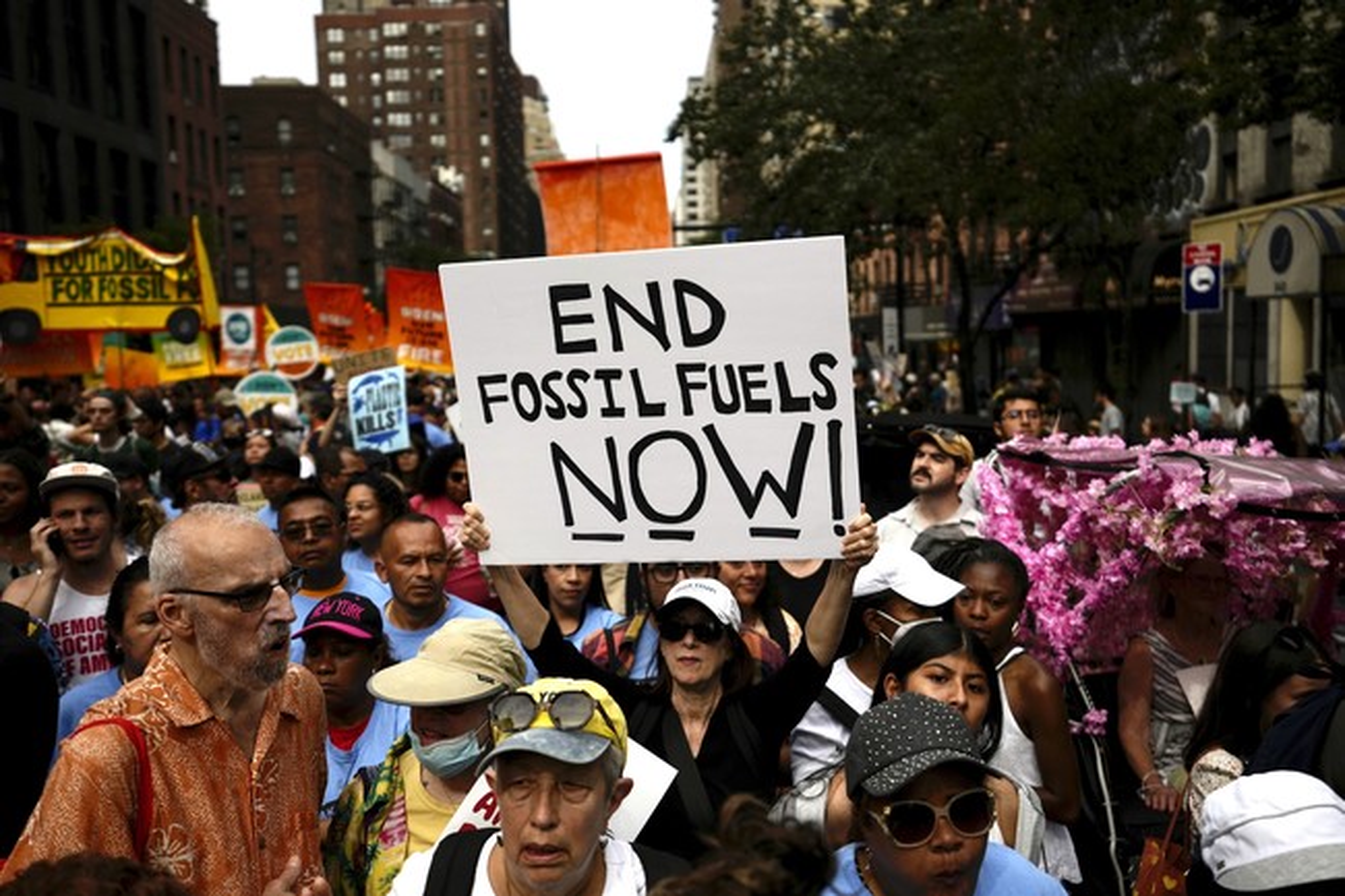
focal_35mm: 35
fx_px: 1307
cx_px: 672
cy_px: 448
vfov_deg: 37.8
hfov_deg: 54.4
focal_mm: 35
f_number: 2.8
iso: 400
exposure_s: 1/8000
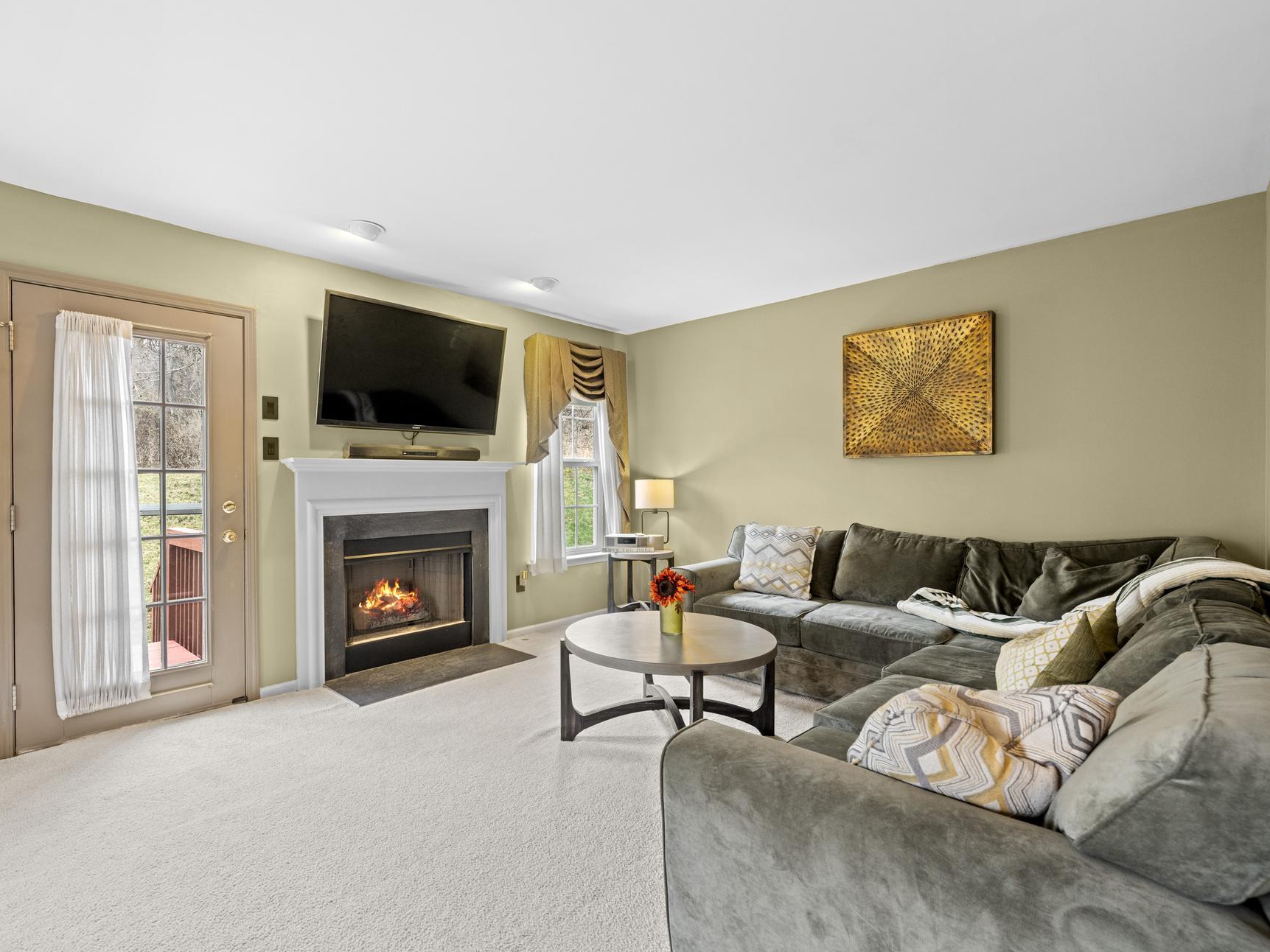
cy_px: 484
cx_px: 559
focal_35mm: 16
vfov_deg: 78.1
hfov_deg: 94.1
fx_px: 587
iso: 500
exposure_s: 1/6
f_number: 6.3
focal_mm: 14
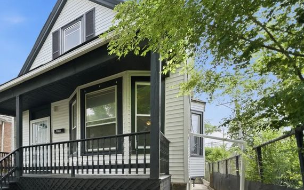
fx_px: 182
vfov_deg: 50.2
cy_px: 163
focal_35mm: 22
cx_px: 34
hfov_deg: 66.5
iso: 100
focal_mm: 12
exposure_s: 1/80
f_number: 5.6
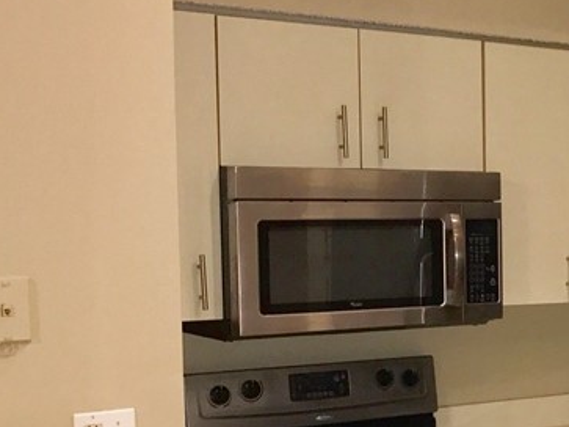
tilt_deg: -3.9
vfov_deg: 18.5
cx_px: 671
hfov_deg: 22.8
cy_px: 330
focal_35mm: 79
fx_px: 1298
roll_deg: -0.2
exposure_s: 1/30
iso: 64
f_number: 1.8
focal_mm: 3.99
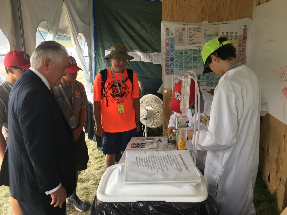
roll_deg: +1.8
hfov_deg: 61.7
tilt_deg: -9.7
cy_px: 108
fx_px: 240
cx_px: 144
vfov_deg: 48.2
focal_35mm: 29
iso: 32
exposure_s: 1/120
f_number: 2.2
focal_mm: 4.15
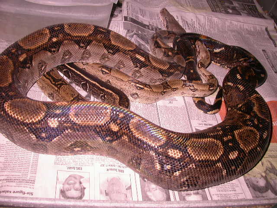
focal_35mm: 38
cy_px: 104
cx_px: 138
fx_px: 304
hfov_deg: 49.0
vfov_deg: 37.7
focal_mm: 7.85
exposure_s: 1/60
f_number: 2.6
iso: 100
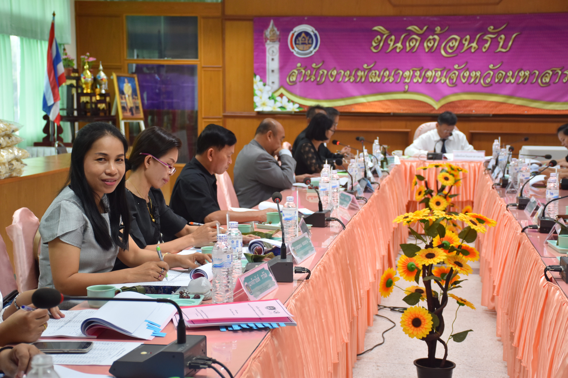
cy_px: 189
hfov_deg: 31.9
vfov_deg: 21.6
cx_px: 284
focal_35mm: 63
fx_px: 994
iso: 720
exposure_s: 1/60
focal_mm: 42
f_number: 4.5
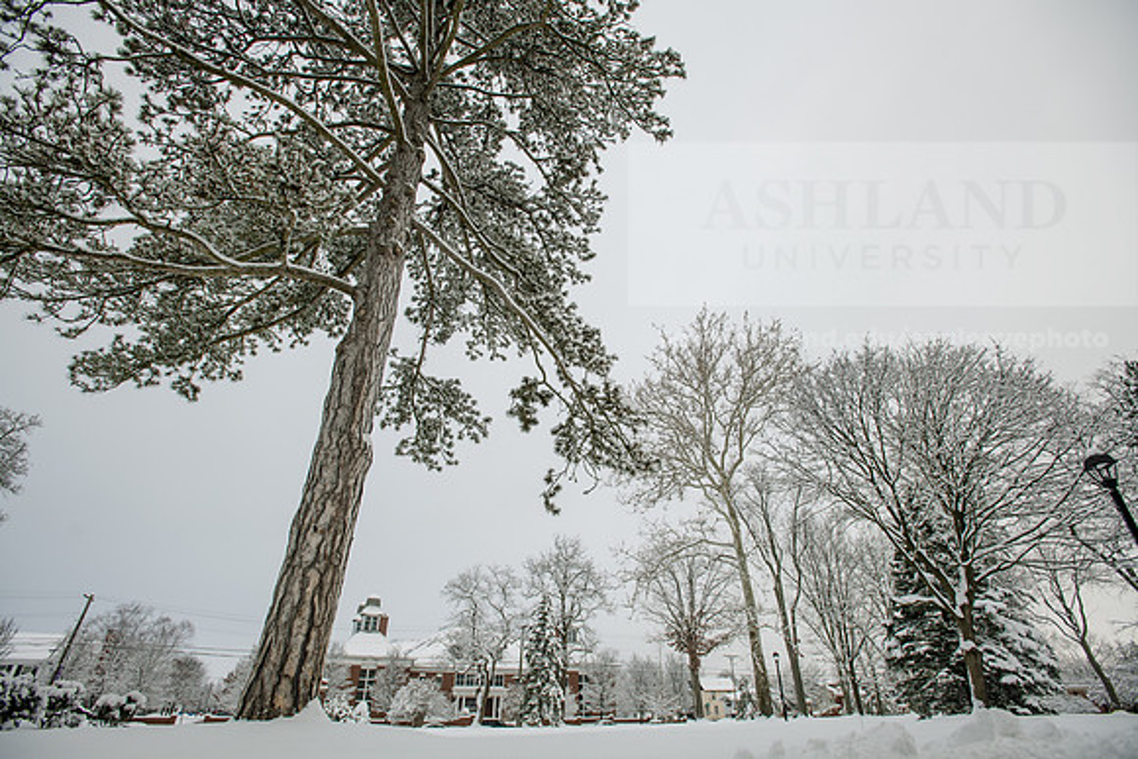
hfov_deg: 93.3
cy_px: 380
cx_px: 569
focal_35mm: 17
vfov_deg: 70.5
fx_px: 537
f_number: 5
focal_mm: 17
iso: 200
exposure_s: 1/400
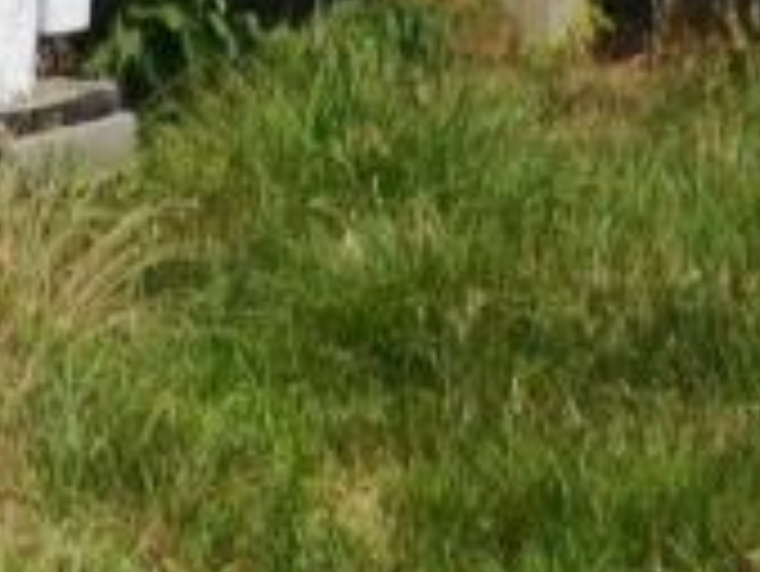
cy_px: -955
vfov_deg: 9.2
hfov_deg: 14.2
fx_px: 3054
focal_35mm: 139
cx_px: 450
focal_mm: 4
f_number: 6
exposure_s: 1/800
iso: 125
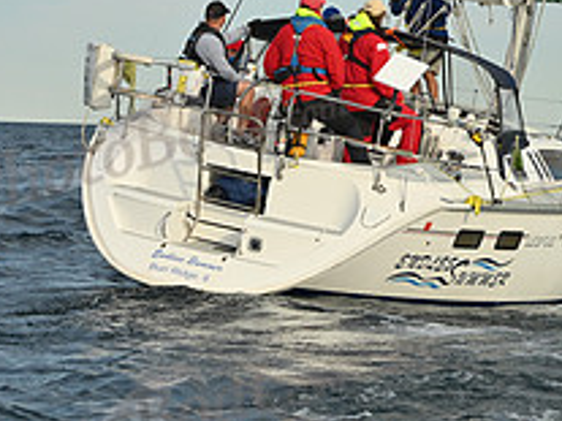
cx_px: 489
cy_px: -34
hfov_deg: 10.4
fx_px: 3067
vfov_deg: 7.8
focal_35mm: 189
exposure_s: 1/1000
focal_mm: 70
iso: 320
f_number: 9
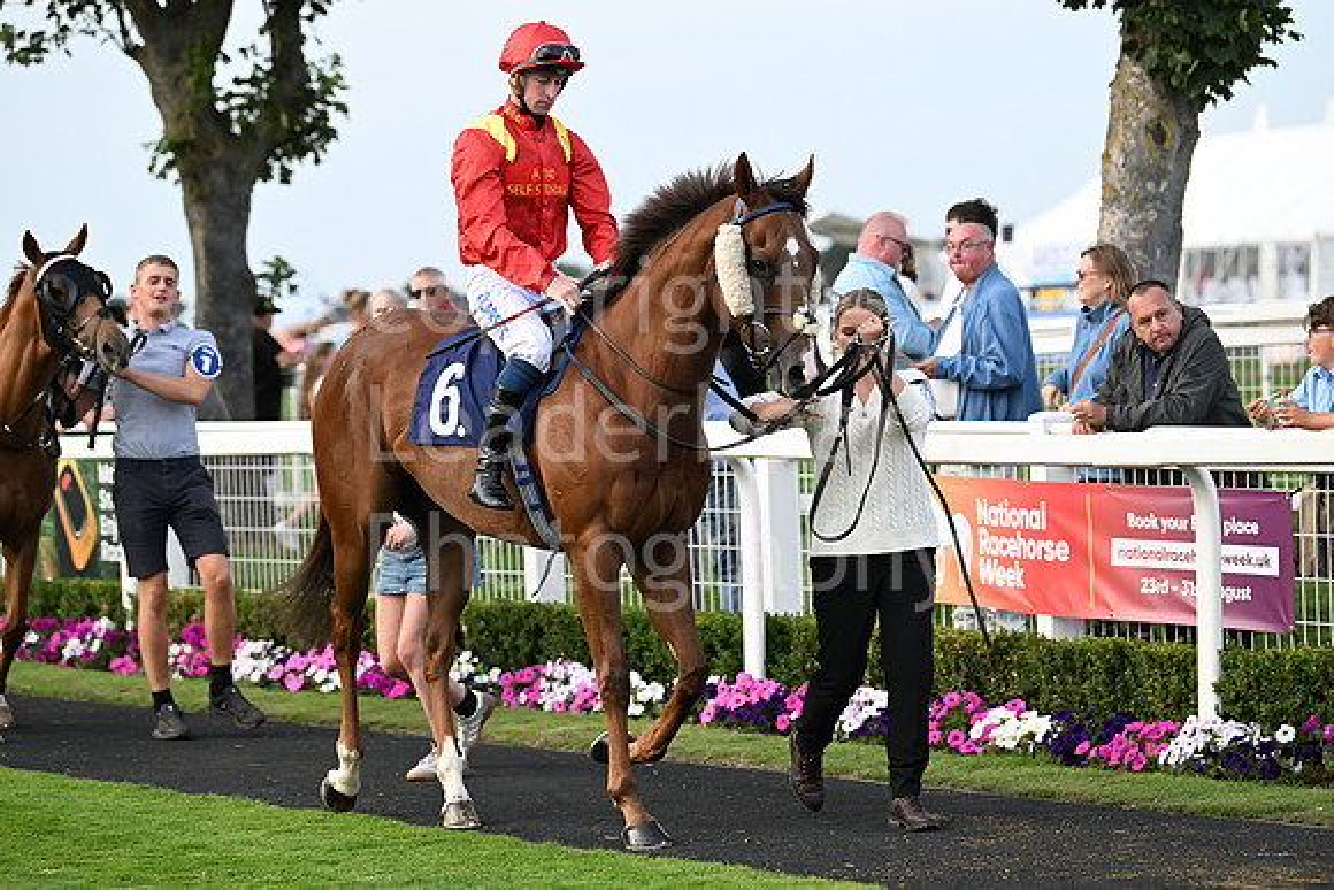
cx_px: 667
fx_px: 5003
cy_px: 445
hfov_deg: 15.2
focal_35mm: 135
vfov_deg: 10.2
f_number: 4
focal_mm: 135
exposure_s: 1/1600
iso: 1250
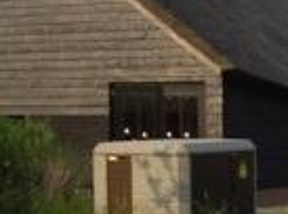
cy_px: 130
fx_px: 1477
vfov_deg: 8.3
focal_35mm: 178
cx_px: 313
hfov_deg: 11.0
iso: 64
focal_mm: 7.9
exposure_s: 1/500
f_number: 2.8
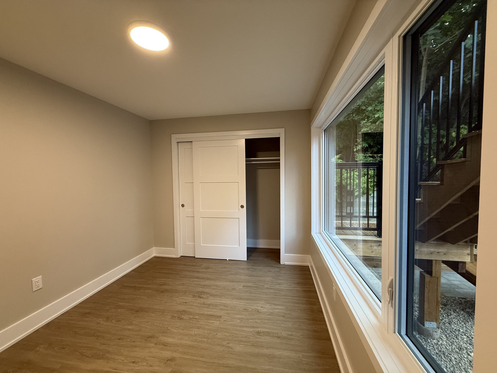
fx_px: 201
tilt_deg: -2.3
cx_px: 248
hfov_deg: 102.1
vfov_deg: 85.7
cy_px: 186
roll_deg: +1.1
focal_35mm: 14
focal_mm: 2.22
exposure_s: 1/60
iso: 250
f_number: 2.2
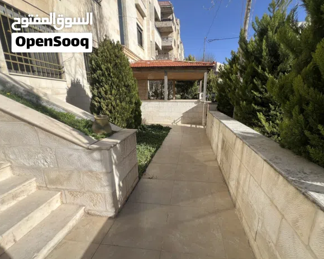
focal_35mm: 14
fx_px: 134
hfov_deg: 100.4
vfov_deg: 88.0
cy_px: 133
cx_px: 177
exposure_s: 1/1193
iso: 32
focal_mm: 1.57
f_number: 1.8
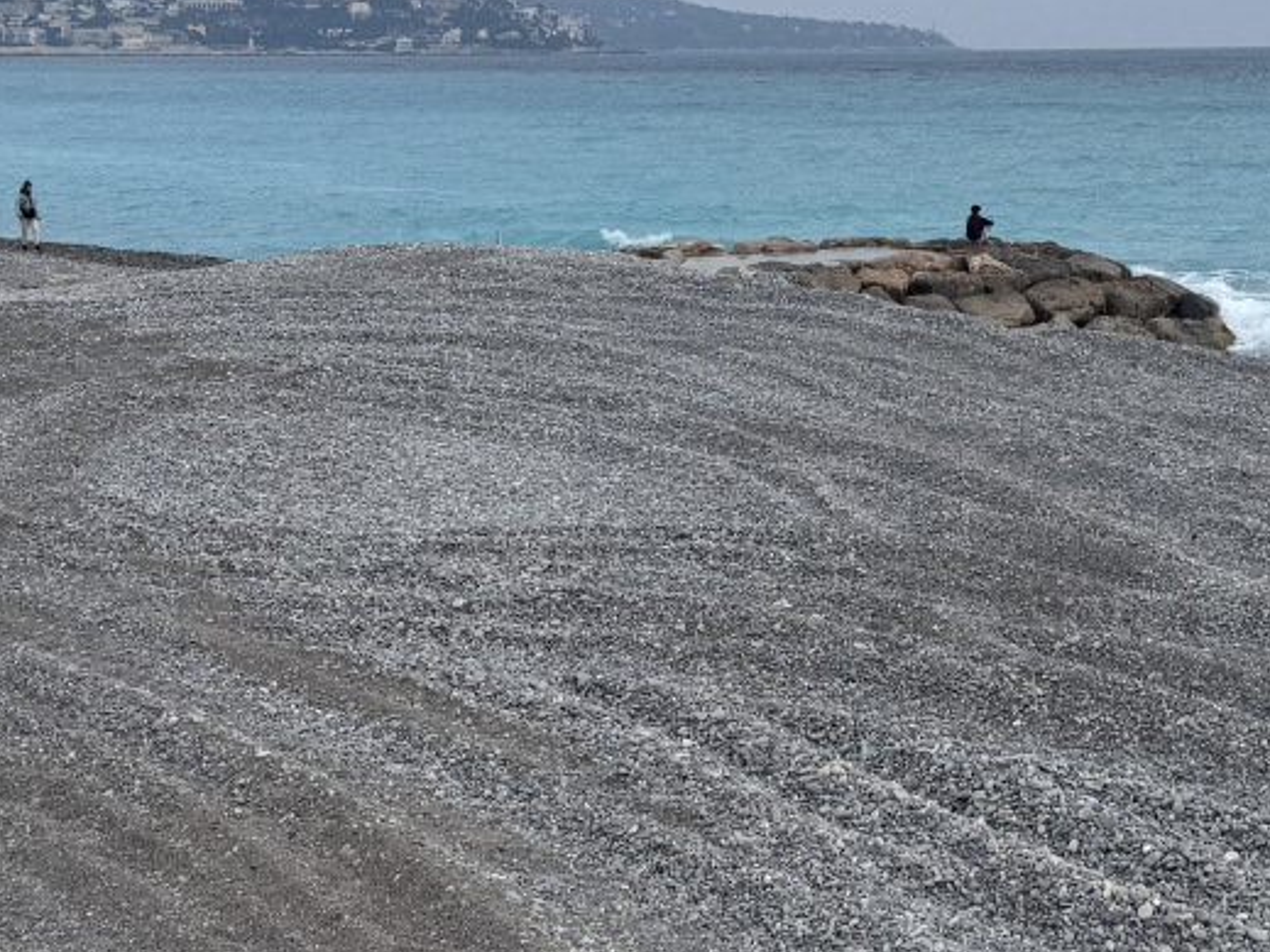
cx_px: 737
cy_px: 360
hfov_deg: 26.3
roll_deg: +0.6
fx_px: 2714
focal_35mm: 74
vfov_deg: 19.9
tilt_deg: -6.4
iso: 80
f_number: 1.78
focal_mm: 6.76
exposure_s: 1/2105
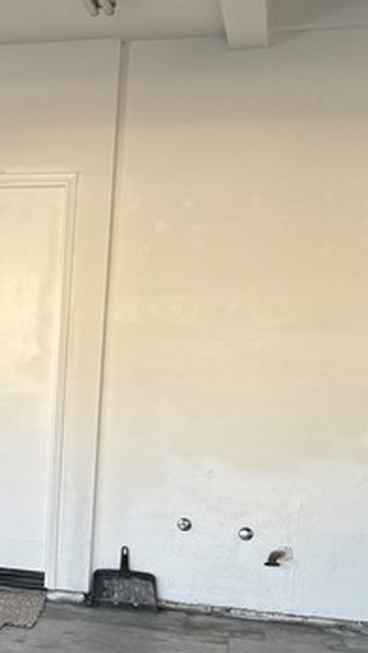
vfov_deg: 27.4
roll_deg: -2.6
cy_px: 394
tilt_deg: -2.9
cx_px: -338
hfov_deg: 13.7
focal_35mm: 77
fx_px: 1334
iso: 64
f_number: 1.78
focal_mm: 6.76
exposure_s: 1/226
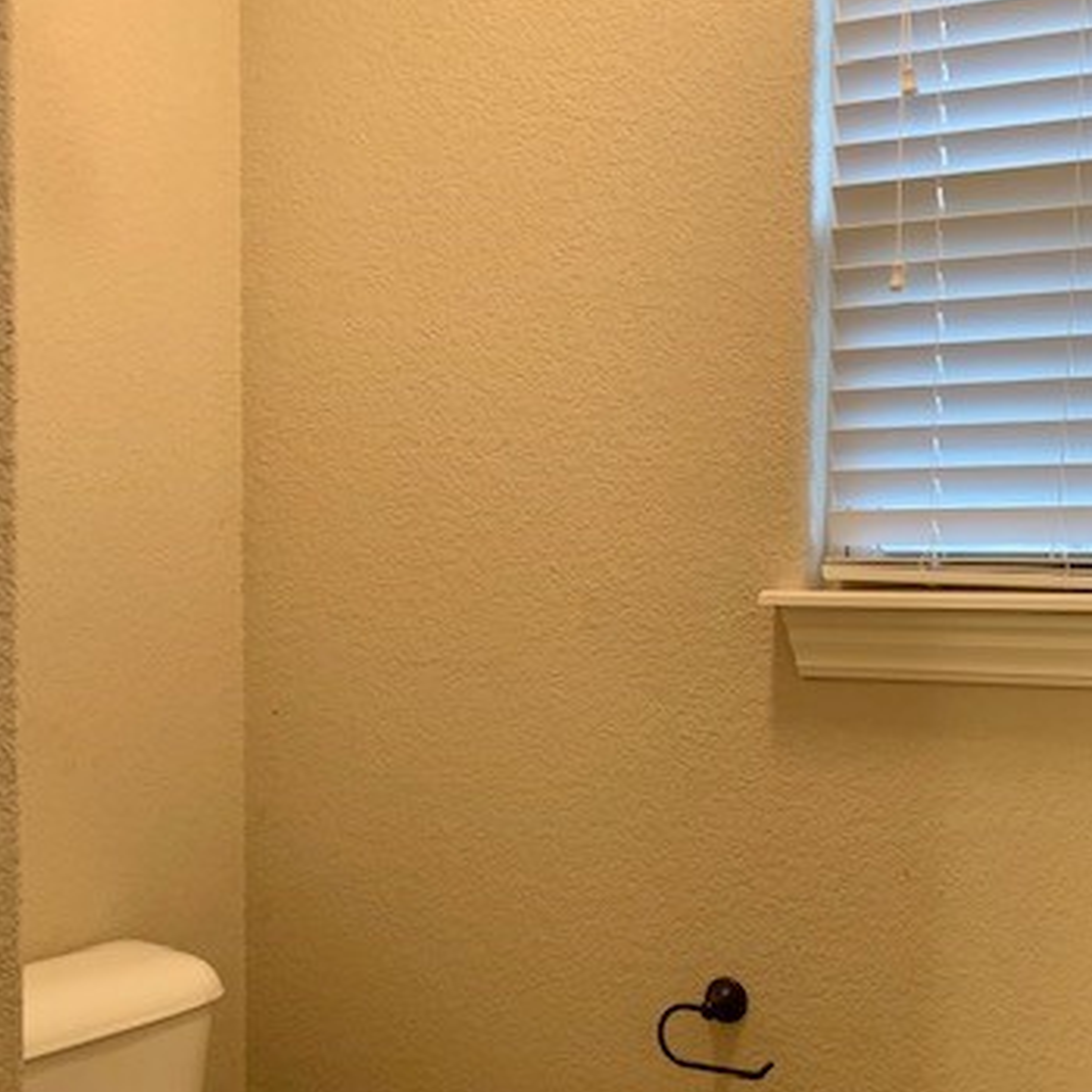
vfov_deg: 39.7
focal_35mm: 42
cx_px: 718
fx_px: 1499
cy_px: 693
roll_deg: -0.2
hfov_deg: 39.6
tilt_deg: -1.5
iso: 200
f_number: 1.8
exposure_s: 1/60
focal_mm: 4.25
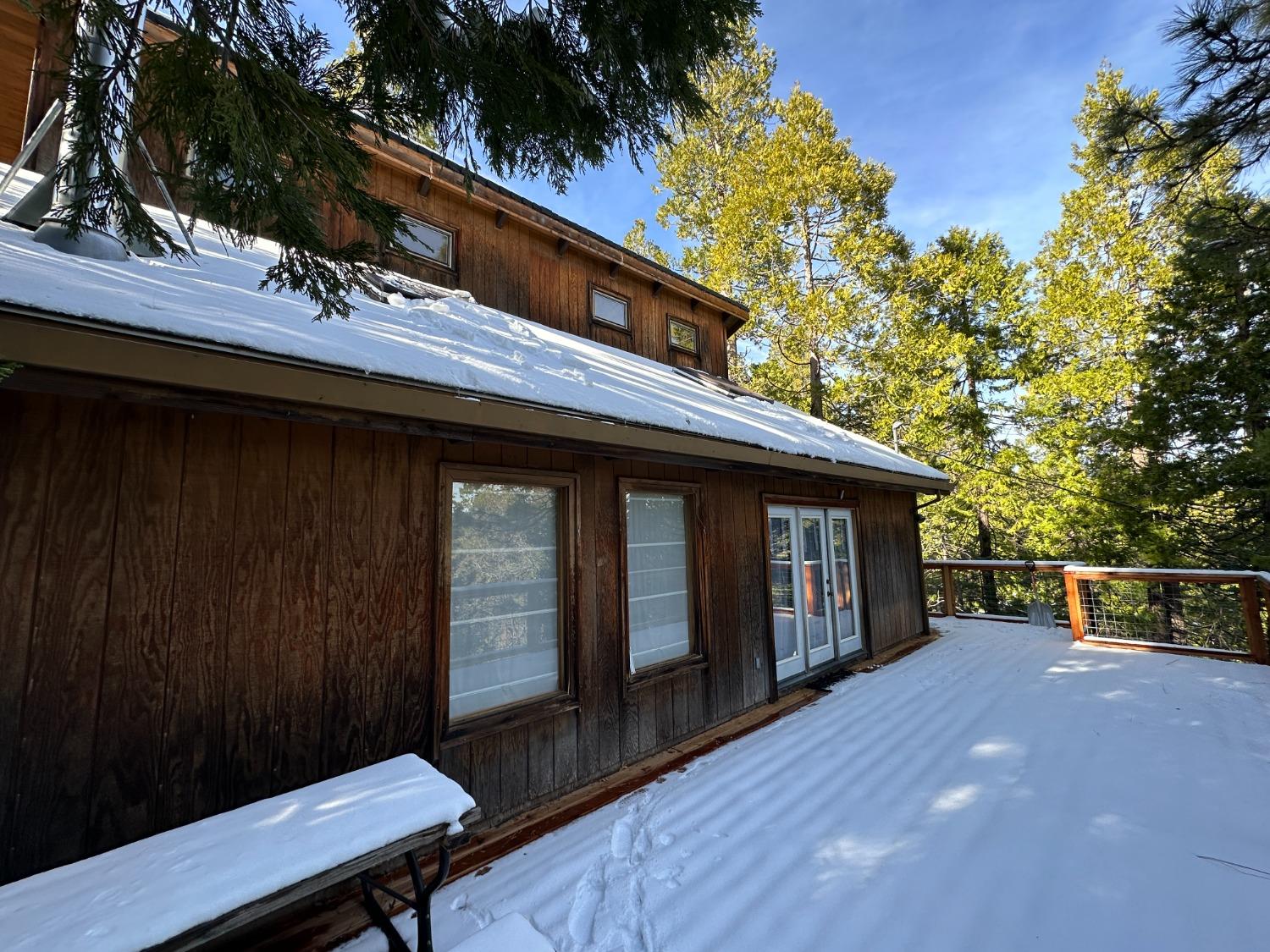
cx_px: 635
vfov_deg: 85.7
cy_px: 476
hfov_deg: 102.1
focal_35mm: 14
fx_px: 514
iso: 40
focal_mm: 2.22
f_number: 2.2
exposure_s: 1/341
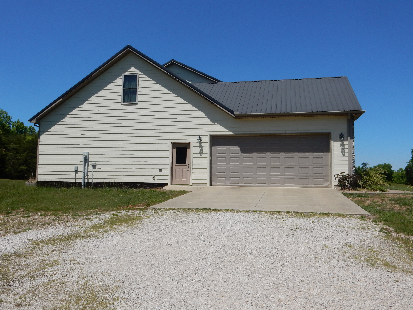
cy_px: 155
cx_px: 206
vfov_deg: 46.8
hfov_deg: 60.0
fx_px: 358
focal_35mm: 30
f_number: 4.2
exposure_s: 1/2000
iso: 125
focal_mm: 5.4
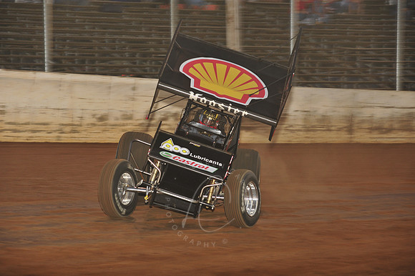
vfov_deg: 10.1
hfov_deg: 15.2
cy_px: 138
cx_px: 208
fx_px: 1555
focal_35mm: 135
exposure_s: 1/320
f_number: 6.3
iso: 640
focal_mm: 135
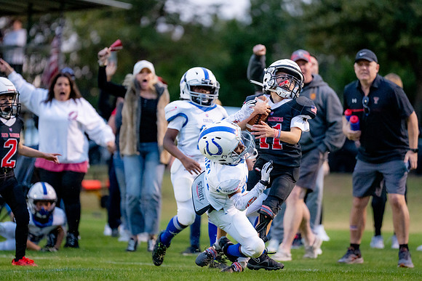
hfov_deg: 8.8
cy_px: 140
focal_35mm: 233
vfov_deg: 5.9
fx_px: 2735
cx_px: 211
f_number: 2.8
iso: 4000
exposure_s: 1/1250
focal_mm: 200
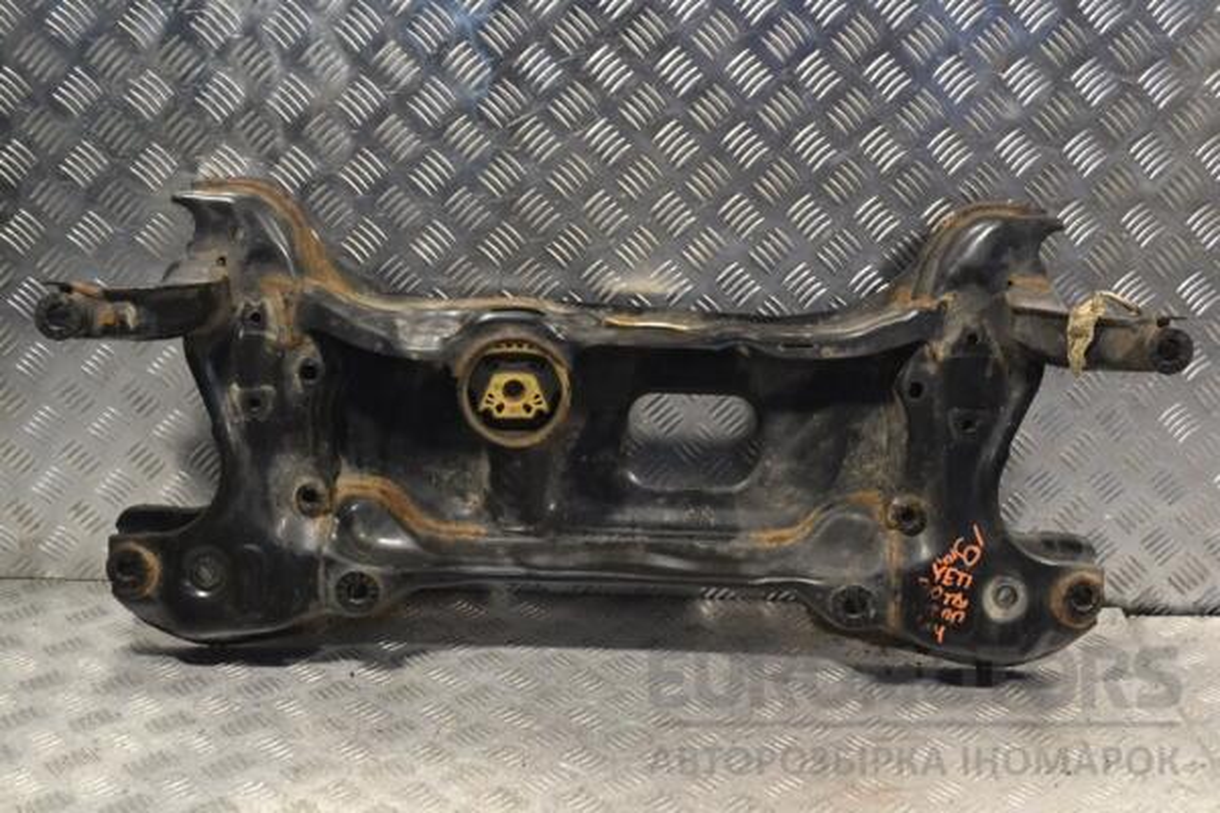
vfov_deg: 28.1
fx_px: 1627
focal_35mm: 48
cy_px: 406
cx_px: 610
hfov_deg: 41.1
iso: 3200
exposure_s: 1/200
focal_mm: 32
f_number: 7.1
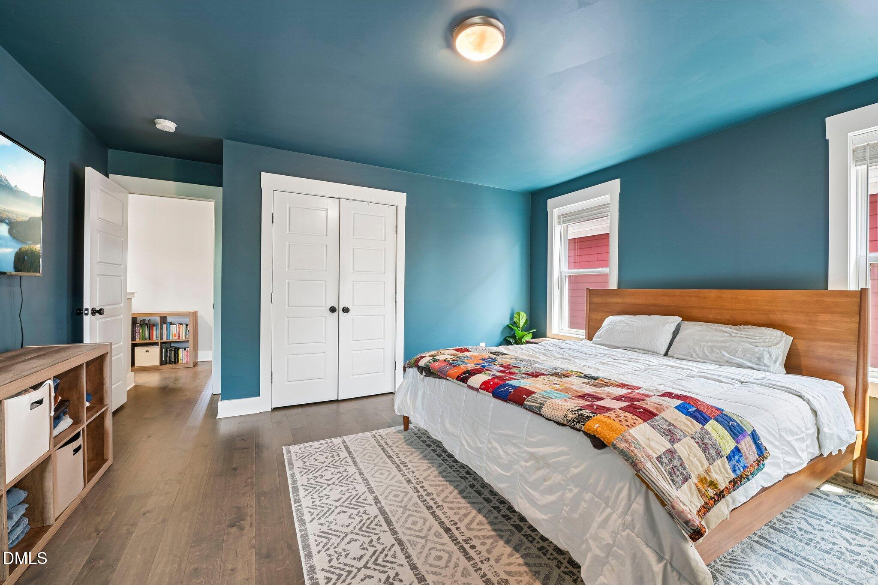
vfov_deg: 81.2
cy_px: 292
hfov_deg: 104.3
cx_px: 439
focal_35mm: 14
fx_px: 341
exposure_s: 1/3.33
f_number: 9
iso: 200
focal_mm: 14
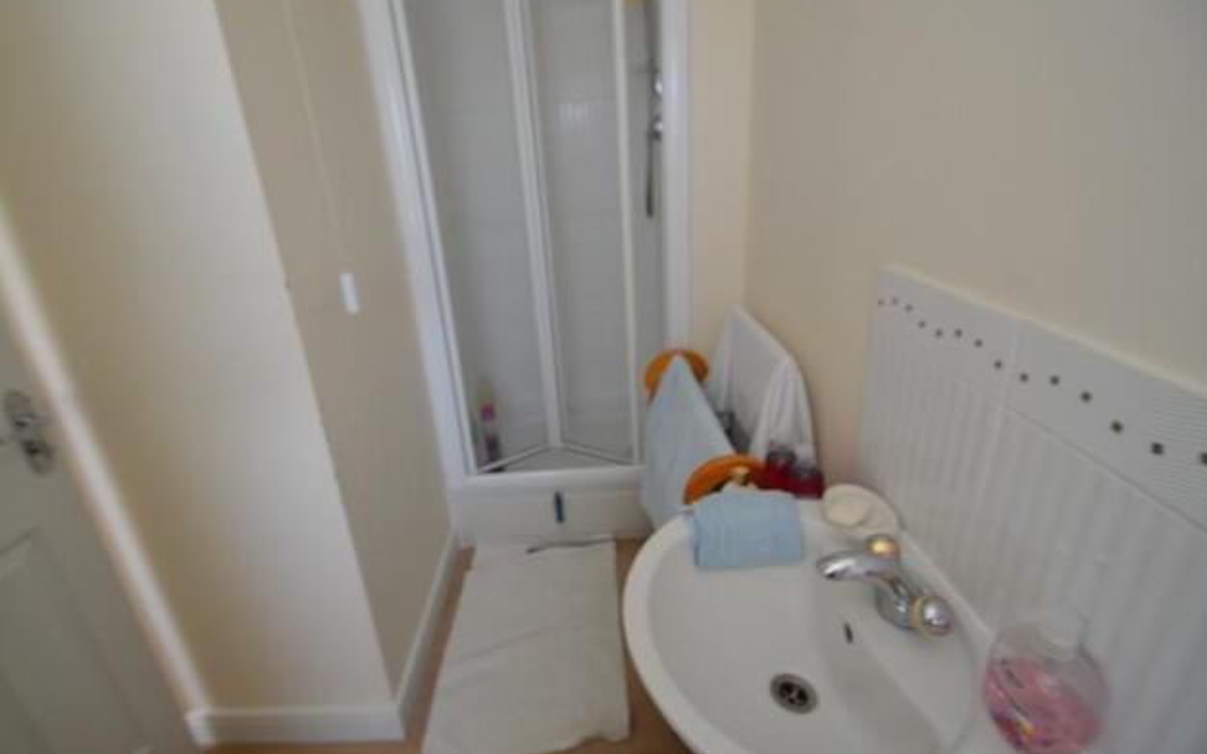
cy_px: 339
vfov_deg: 71.1
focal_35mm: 16
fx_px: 526
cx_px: 601
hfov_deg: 97.8
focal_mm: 10
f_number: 4
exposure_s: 1/60
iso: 450
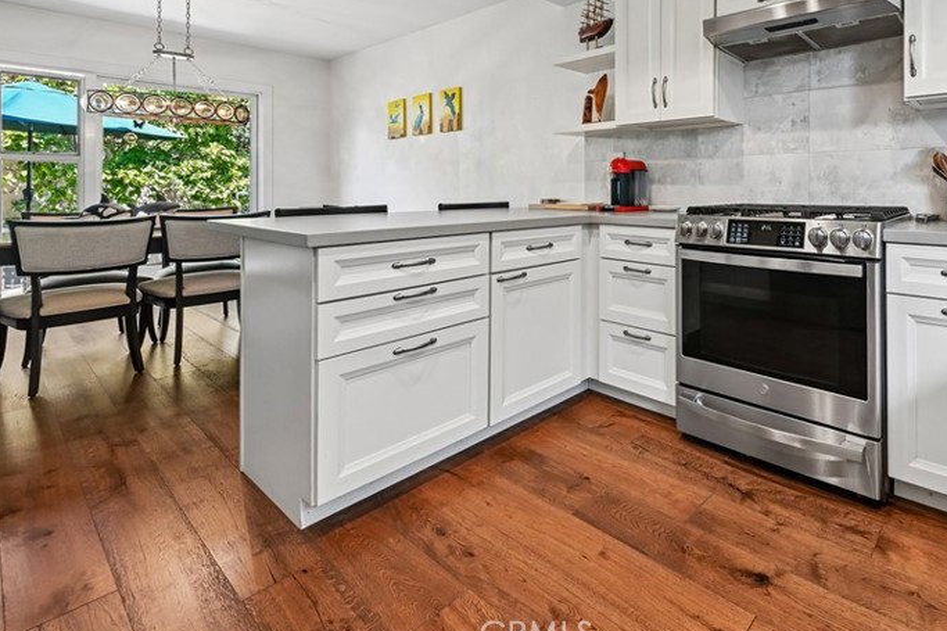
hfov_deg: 87.3
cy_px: 180
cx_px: 618
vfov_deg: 64.4
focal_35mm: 18
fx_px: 473
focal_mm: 12
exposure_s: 1/5
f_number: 8
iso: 250
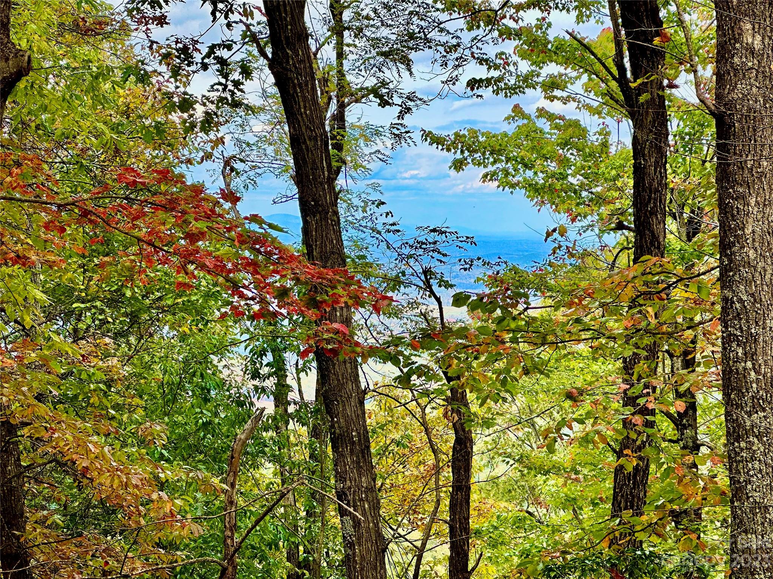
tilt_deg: -2.4
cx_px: 386
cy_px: 290
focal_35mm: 77
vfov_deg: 19.1
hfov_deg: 25.3
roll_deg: -0.8
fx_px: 1719
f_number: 2.8
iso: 32
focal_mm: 9
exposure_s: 1/317
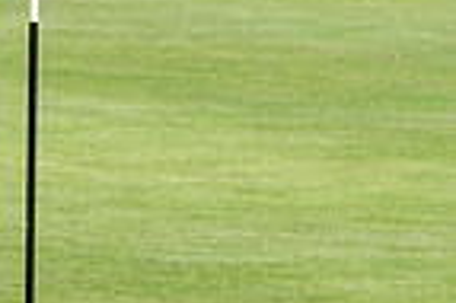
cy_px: -171
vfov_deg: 1.8
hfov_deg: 2.7
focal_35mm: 762
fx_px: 9641
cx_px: -466
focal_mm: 125
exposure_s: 1/2000
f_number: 5.6
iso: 400
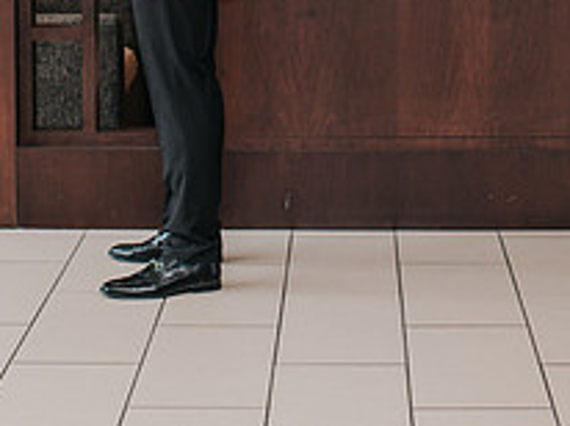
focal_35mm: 117
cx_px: 330
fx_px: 1924
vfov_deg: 12.3
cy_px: -105
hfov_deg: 16.8
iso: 450
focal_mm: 35
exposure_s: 1/200
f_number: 3.2
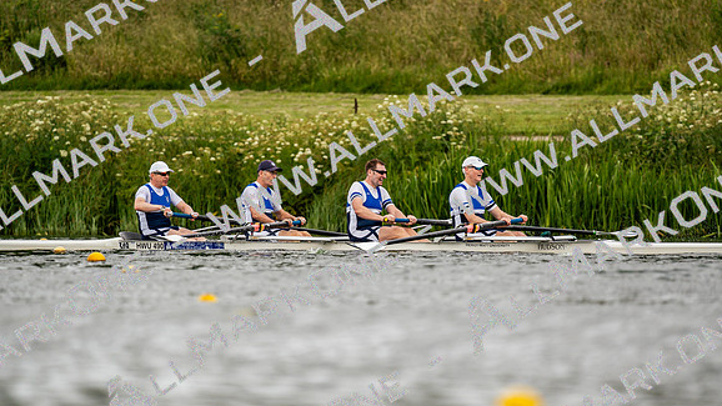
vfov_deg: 1.9
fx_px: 12079
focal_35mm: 631
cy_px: 237
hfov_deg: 3.4
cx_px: 361
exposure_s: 1/2000
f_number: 6.3
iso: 400
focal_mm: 600
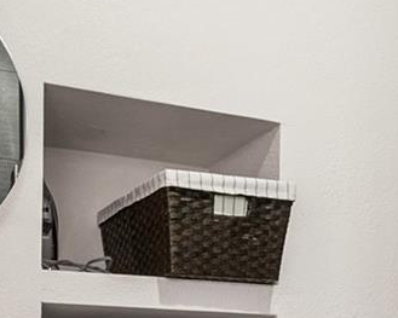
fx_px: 886
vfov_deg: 18.6
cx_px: 151
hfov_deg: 25.2
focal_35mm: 75
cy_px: 437
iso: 200
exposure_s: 1/2.5
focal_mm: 16.5
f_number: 8
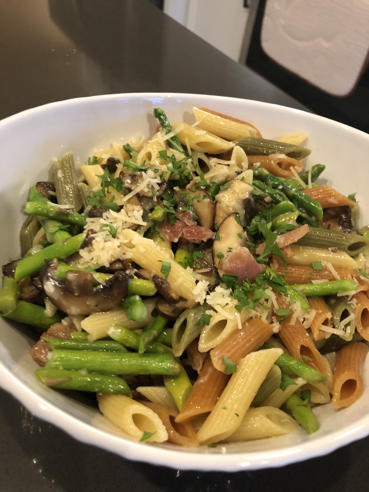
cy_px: 246
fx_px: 398
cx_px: 184
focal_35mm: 28
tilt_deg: -48.4
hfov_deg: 49.7
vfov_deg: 63.4
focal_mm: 4
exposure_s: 1/12
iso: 100
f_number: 1.8
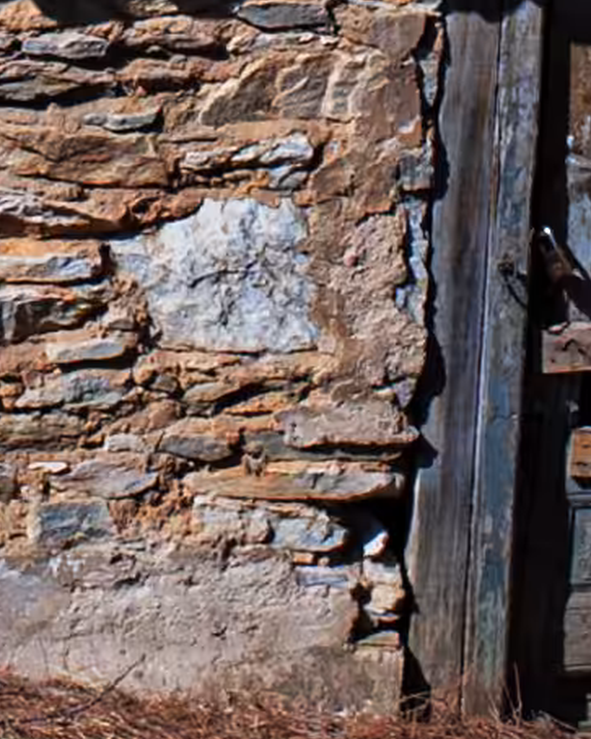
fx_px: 6736
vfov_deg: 6.1
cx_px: -204
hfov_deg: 5.0
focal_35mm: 308
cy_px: -708
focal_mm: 35
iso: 200
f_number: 8
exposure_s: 1/1250
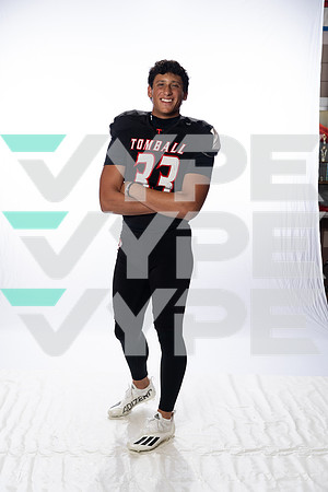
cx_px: 164
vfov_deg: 46.4
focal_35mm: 42
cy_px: 246
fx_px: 574
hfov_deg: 31.9
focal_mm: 42
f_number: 4
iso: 400
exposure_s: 1/250
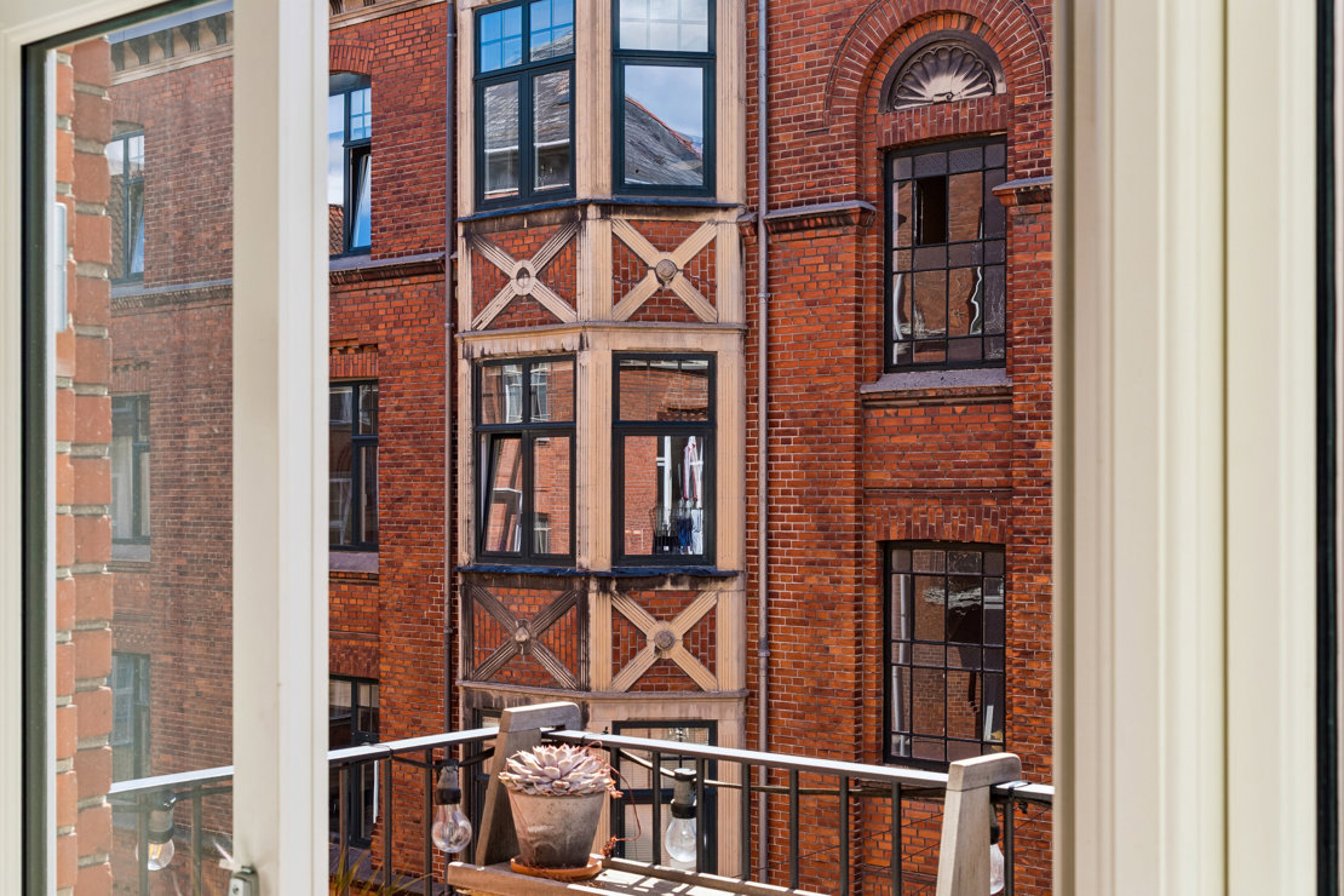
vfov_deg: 30.8
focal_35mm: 44
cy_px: 448
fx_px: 1624
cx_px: 672
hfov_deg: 45.0
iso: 200
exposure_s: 1/100
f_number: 8
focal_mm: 29
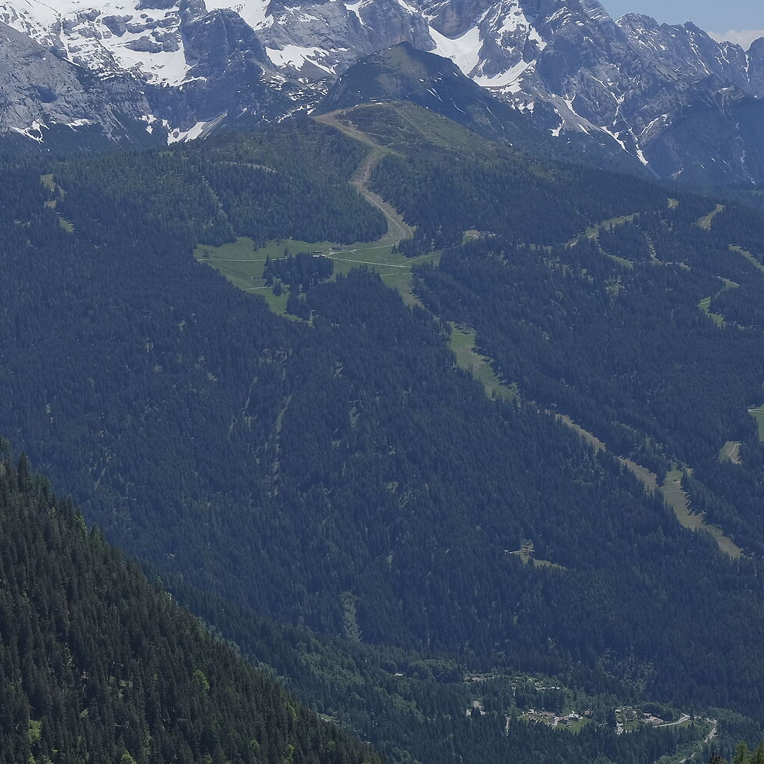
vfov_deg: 16.5
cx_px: 18
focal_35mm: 105
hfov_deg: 16.3
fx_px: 2622
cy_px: 210
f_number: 9
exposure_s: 1/800
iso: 320
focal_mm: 34.3
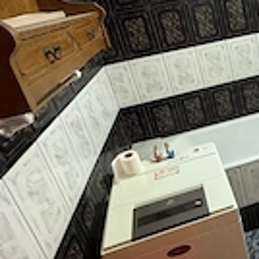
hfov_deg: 39.2
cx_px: 265
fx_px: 313
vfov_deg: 44.5
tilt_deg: -20.5
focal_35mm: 37
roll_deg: +9.3
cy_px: 97
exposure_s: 1/50
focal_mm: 2.22
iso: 400
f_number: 2.2
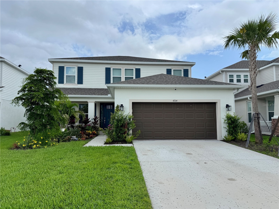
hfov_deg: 71.6
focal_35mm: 24
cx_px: 140
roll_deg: +0.2
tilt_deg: +4.8
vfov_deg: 56.8
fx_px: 193
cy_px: 104
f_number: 1.78
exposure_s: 1/2959
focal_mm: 6.76
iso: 80
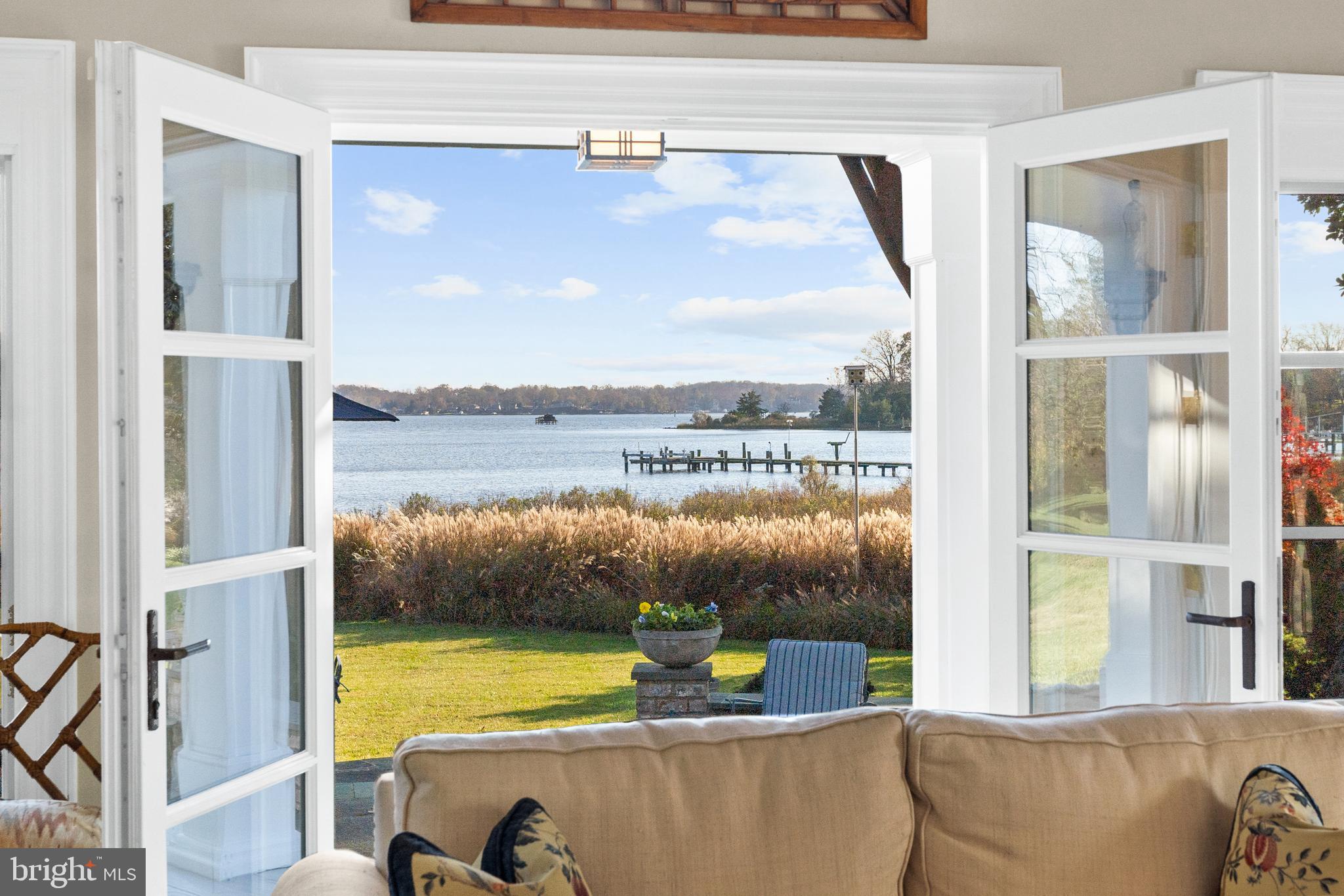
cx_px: 672
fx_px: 1792
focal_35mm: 48
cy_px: 448
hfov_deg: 41.1
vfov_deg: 28.1
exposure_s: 1/40
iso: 320
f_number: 8
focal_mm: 32
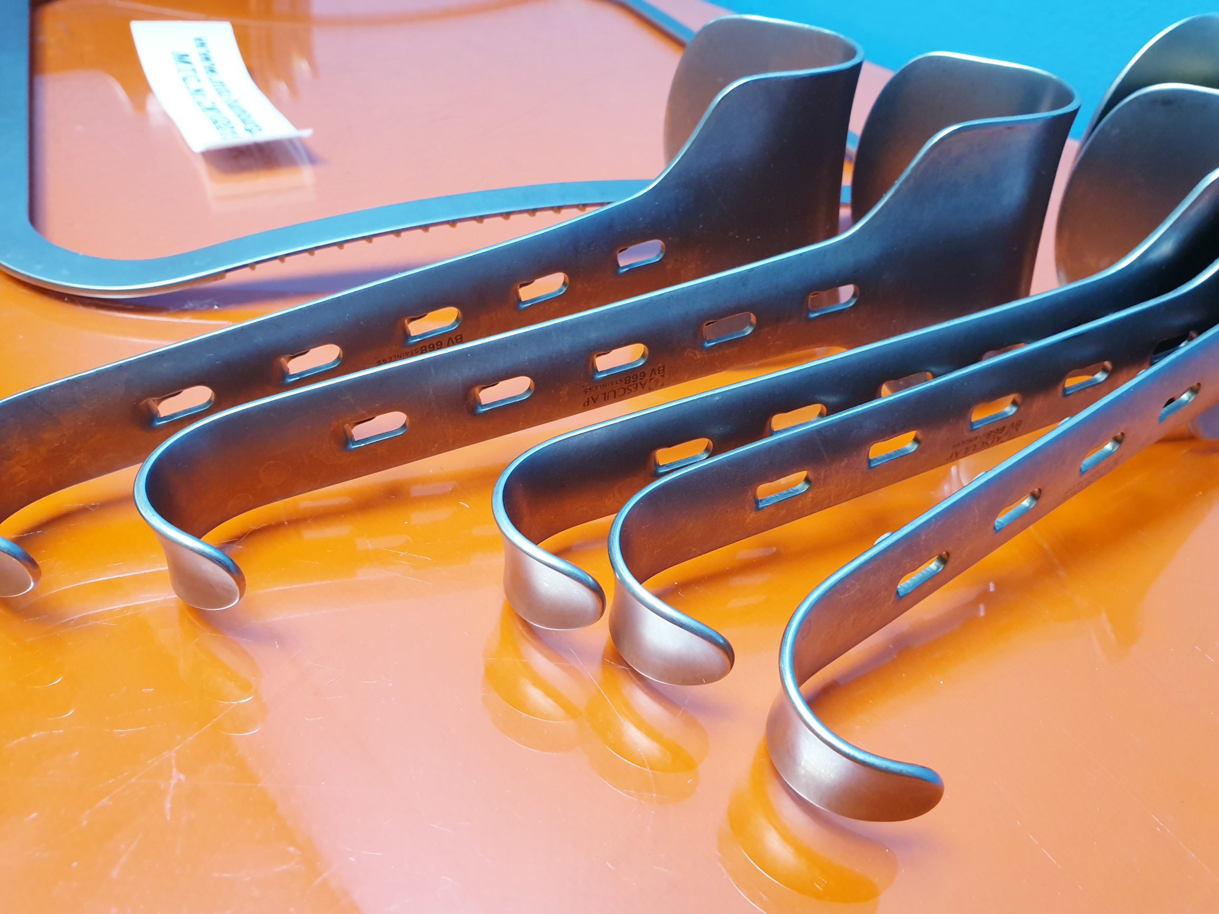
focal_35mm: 26
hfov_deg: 67.3
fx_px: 916
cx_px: 610
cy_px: 457
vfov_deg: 53.1
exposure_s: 1/50
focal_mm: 4.3
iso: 200
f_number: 2.4
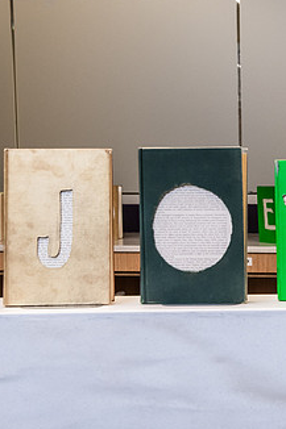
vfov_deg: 22.9
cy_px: 215
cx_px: 337
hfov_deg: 14.9
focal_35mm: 89
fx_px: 1062
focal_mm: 50
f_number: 9
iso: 2500
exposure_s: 1/125
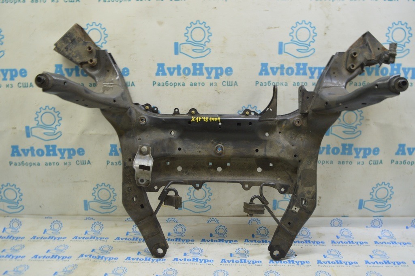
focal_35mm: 32
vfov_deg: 41.6
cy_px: 138
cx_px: 208
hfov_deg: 59.5
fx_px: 363
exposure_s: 1/20
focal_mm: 21
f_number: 5.6
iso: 400
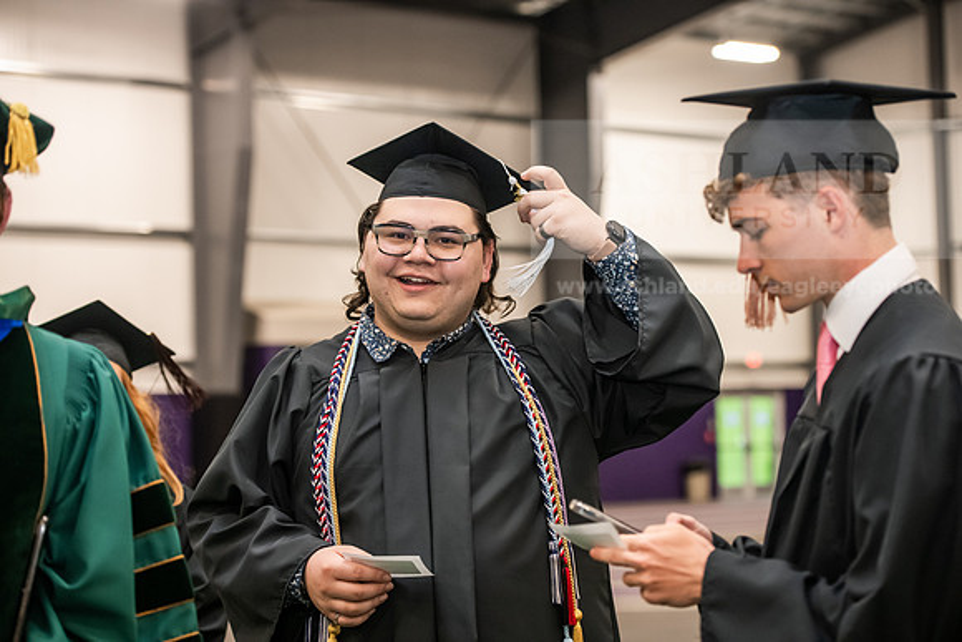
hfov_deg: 25.4
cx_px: 481
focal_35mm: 80
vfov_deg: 17.1
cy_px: 321
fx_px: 2138
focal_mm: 80
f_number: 3.5
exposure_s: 1/200
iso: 3200
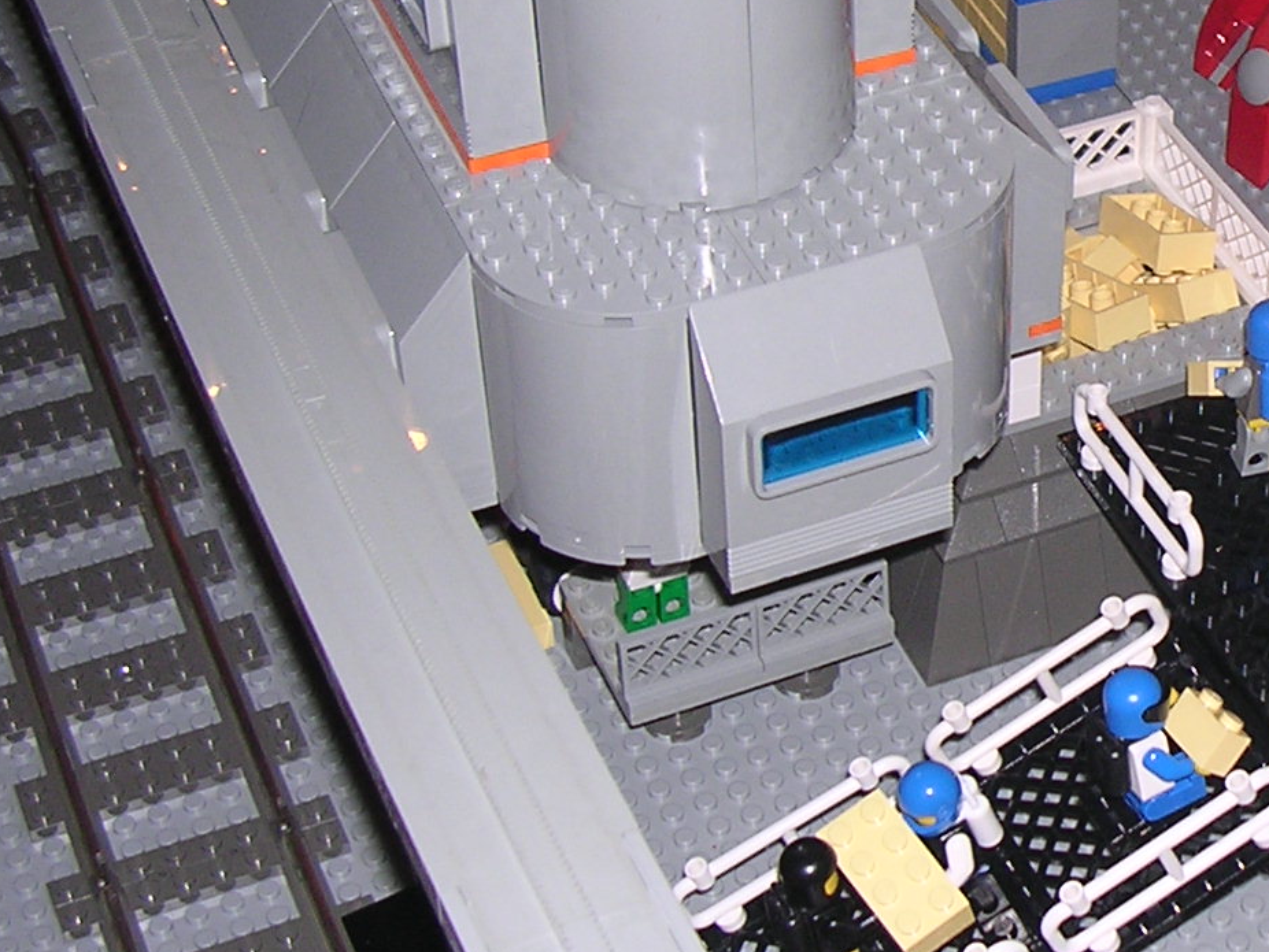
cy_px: 289
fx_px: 3080
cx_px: 1268
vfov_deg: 17.5
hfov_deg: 22.4
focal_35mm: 84
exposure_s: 1/60.1
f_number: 2.8
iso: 100
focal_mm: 5.8
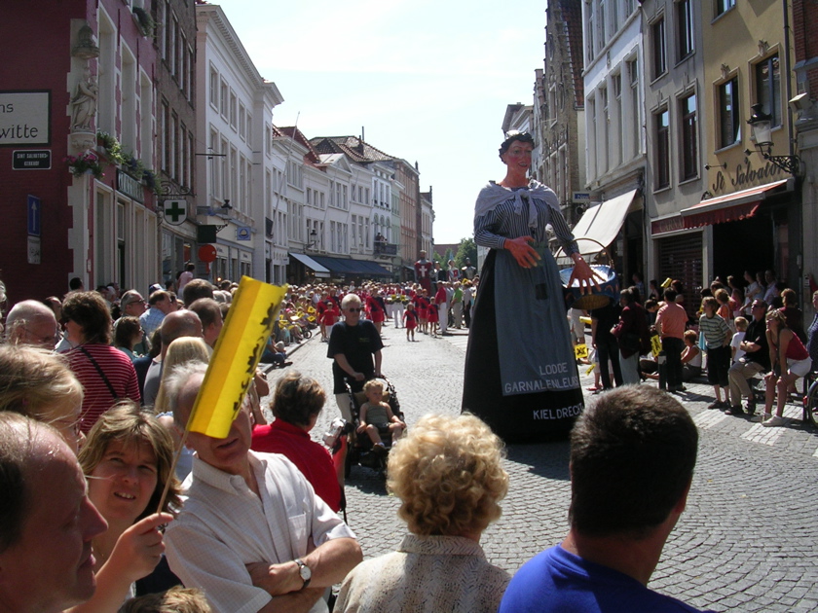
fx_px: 898
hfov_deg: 49.0
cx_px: 409
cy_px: 306
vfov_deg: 37.7
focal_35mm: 38
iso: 50
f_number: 5.6
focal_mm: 5.8
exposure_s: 1/305
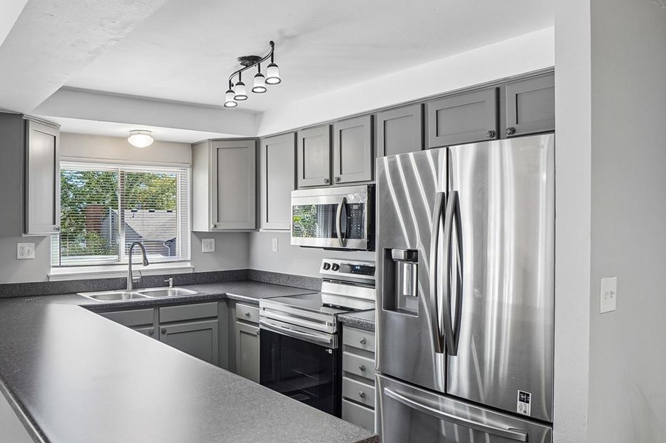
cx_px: 255
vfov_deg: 46.4
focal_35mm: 28
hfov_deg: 64.7
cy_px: 215
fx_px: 518
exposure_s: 1/25
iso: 400
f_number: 8
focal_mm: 12
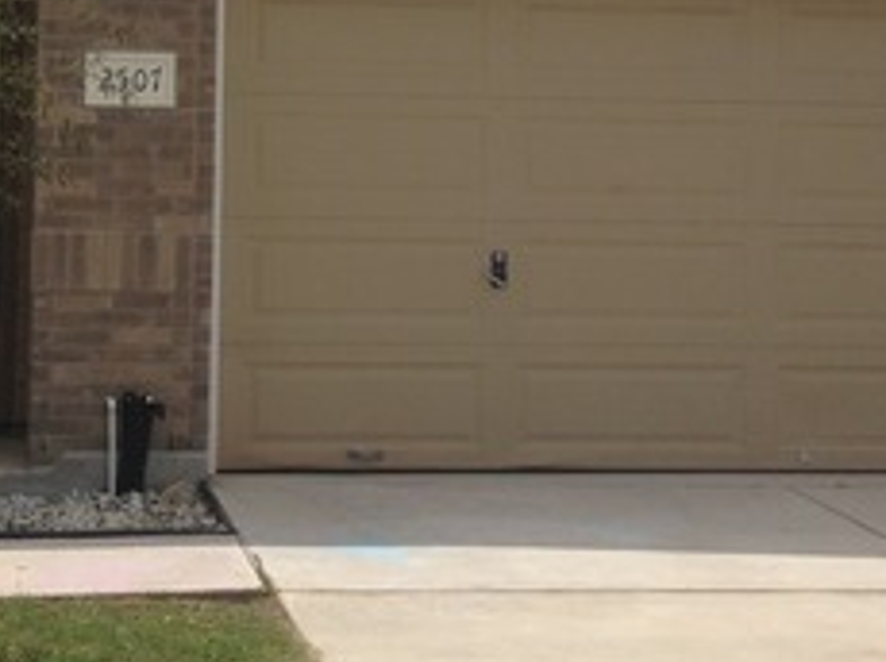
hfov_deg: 21.2
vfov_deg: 15.8
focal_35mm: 92
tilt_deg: +1.7
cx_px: 223
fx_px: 2352
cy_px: 62
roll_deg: -1.2
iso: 50
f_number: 2.4
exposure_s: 1/3195
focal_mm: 4.12
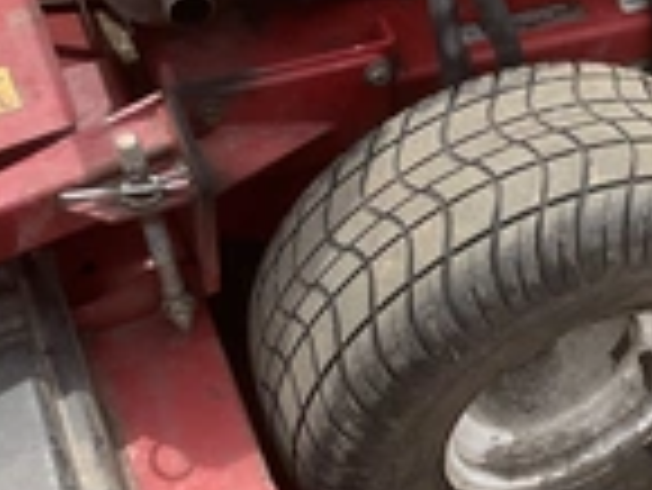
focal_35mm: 80
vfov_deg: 18.4
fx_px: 1508
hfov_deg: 23.8
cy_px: 148
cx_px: 580
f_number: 1.8
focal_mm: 3
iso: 25
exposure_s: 1/816
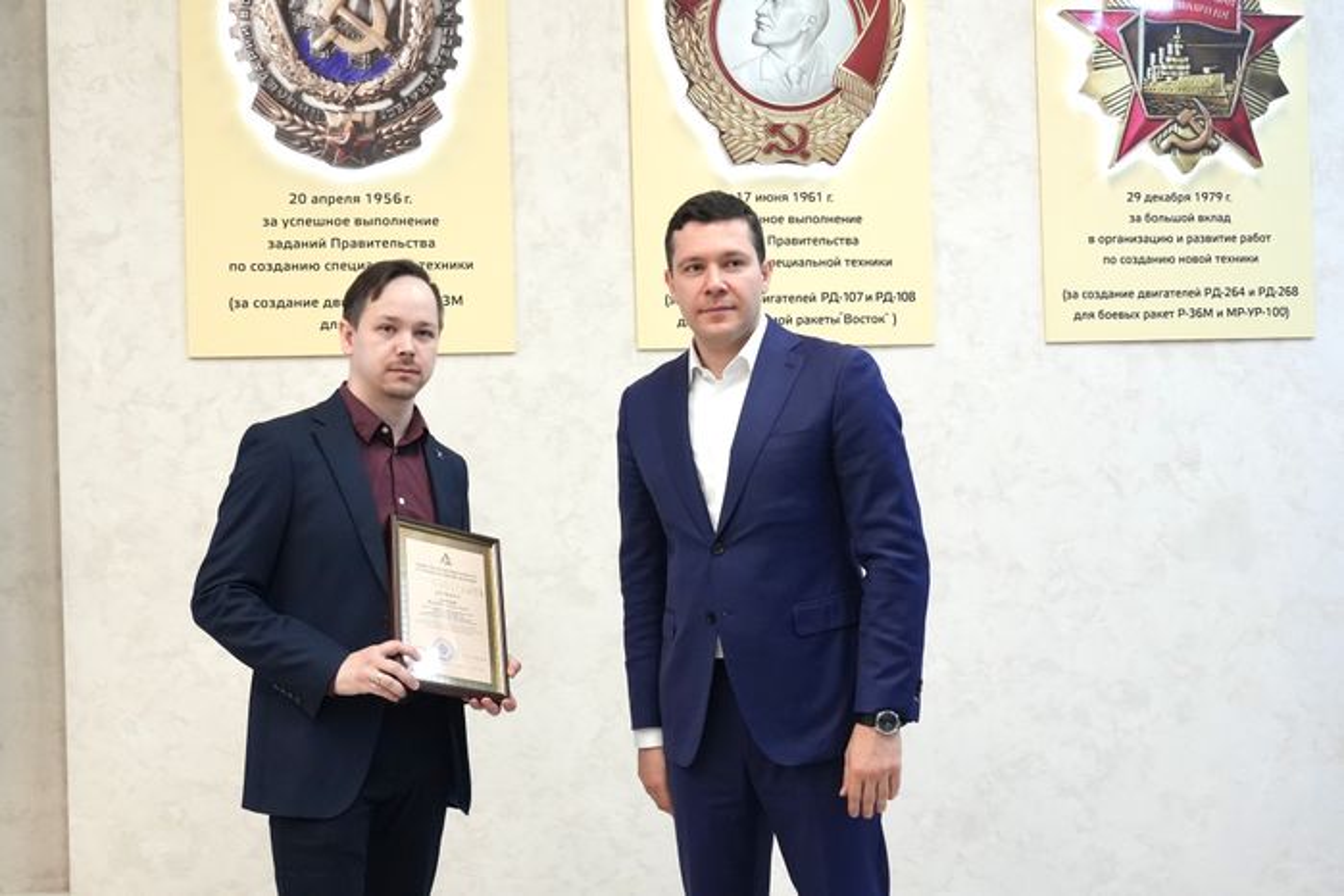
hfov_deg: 43.6
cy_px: 448
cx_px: 672
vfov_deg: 29.9
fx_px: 1680
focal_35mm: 45
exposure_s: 1/160
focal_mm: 30
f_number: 5.6
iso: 3200
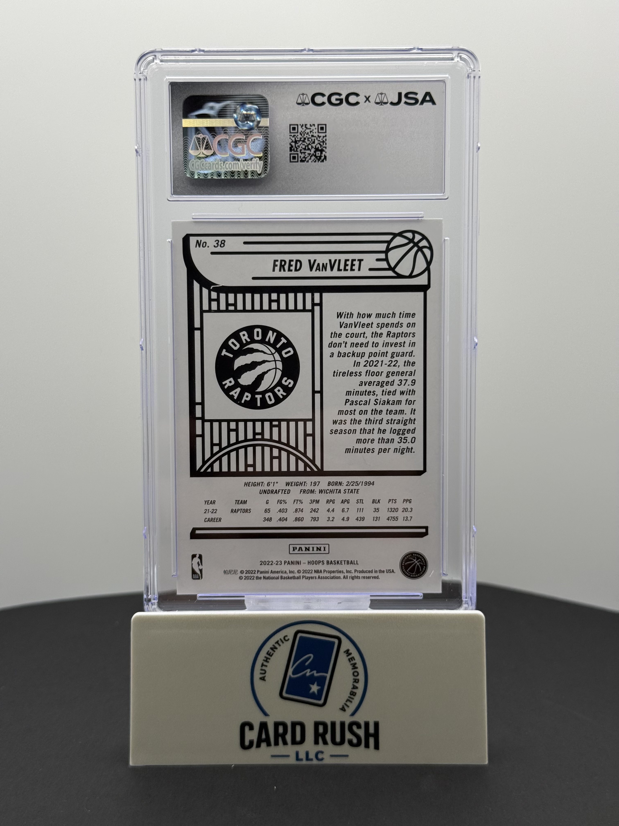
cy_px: 413
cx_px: 310
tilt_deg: -11.8
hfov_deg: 30.3
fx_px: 1144
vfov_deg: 39.7
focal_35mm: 48
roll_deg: -0.1
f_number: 1.78
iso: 100
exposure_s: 1/452
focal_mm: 6.76
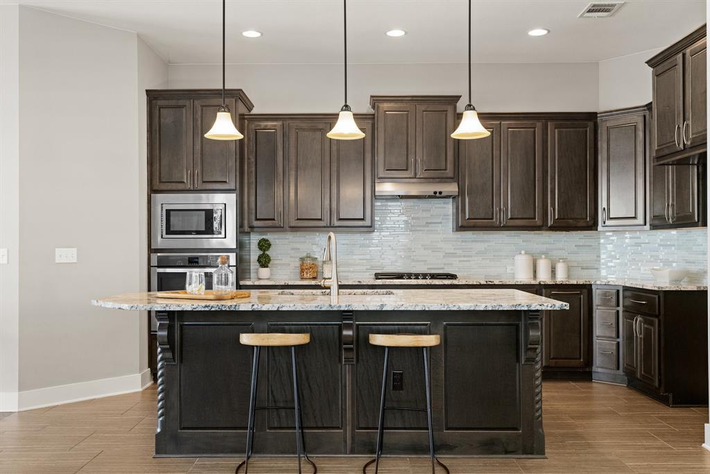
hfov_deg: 58.7
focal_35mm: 32
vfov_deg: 41.1
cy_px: 237
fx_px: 631
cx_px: 355
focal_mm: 32
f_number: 8
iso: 2000
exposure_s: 1/15
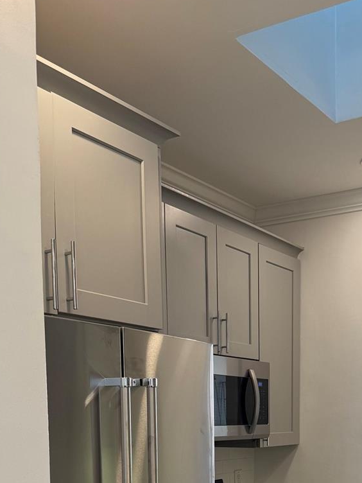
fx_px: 683
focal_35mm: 49
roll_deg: +0.1
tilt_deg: -3.3
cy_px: 464
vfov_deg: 35.8
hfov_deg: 29.1
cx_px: 279
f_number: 1.78
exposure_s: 1/120
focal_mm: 6.76
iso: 125
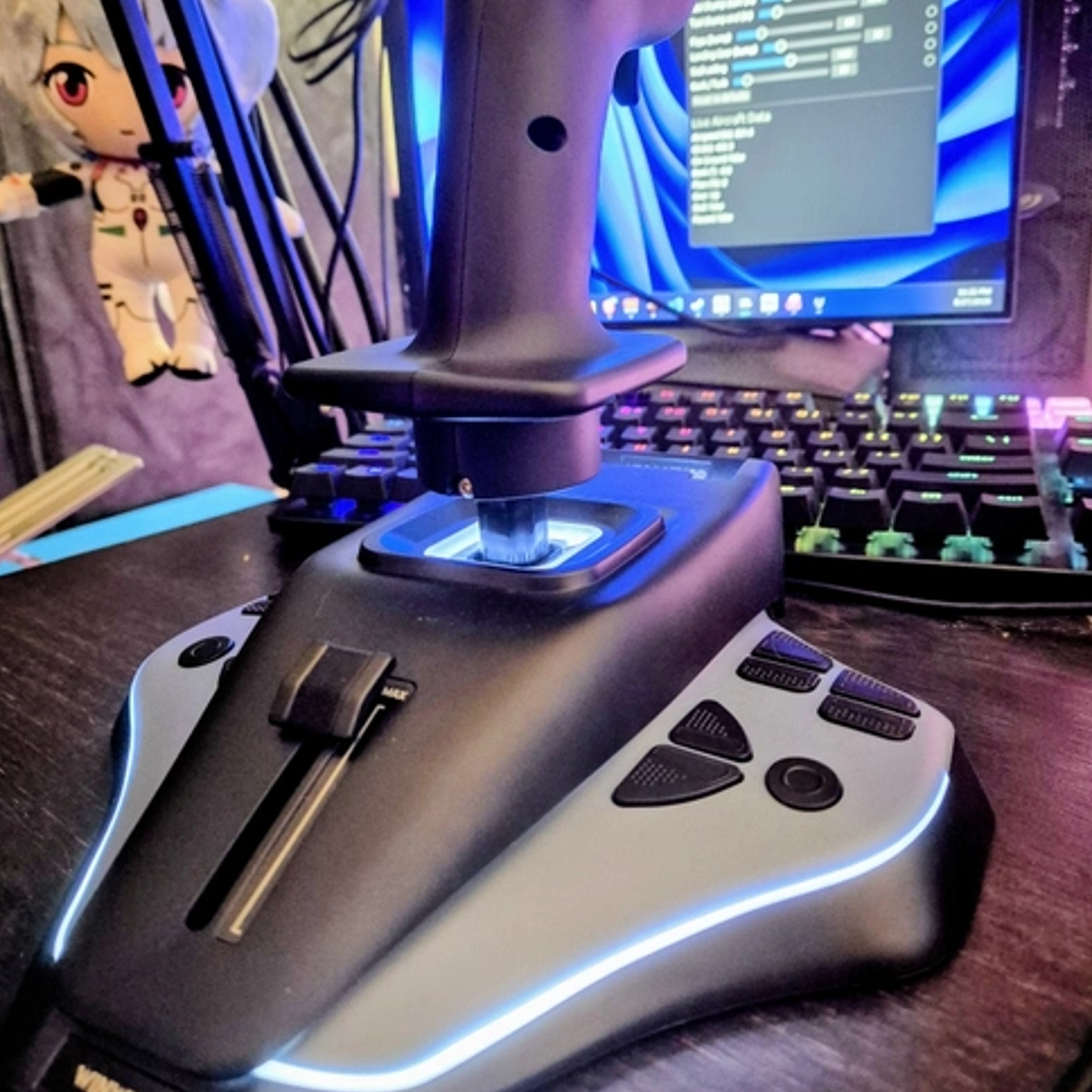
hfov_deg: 57.3
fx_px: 999
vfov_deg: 57.2
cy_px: 497
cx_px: 539
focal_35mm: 28
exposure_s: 1/29
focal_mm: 5.4
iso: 1250
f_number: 1.8
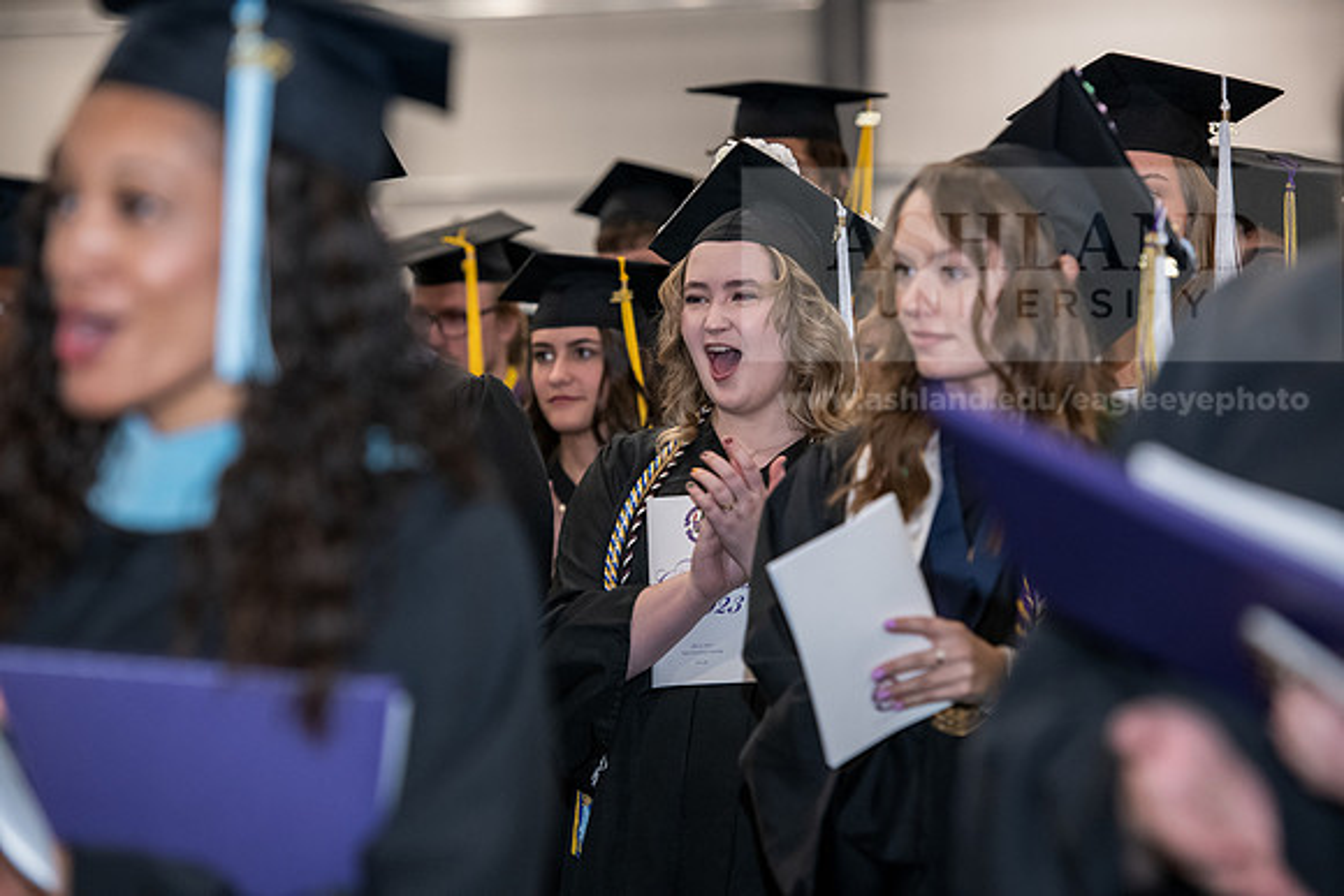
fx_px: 5228
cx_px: 672
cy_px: 448
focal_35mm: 140
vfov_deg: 9.8
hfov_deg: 14.7
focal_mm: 140
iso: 2500
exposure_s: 1/200
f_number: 4
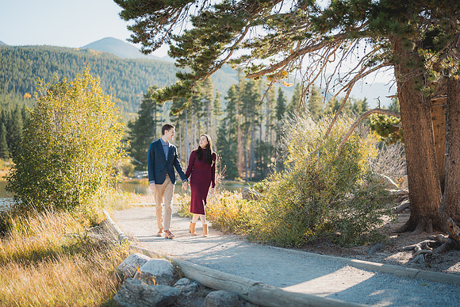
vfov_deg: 26.5
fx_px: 653
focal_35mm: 51
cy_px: 154
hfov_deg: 38.8
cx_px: 230
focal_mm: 50
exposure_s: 1/1250
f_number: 1.4
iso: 100
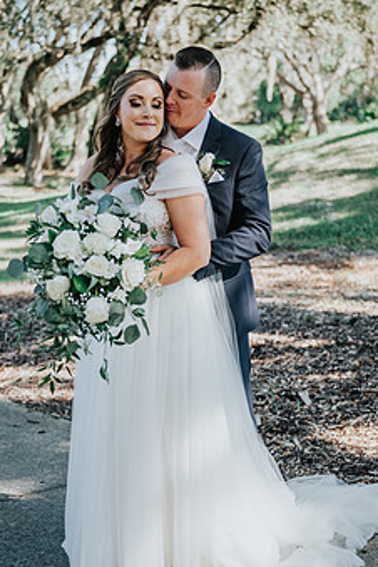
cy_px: 301
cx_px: 207
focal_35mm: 69
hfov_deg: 19.7
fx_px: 1087
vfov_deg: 29.2
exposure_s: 1/250
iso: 125
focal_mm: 52
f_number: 2.8
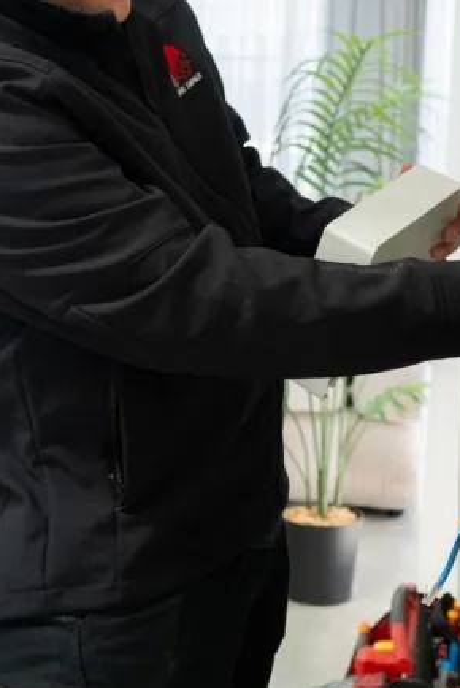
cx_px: 209
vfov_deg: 30.0
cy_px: 176
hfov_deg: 20.6
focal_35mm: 66
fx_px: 1263
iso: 3200
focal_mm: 28
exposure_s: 1/500
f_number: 4
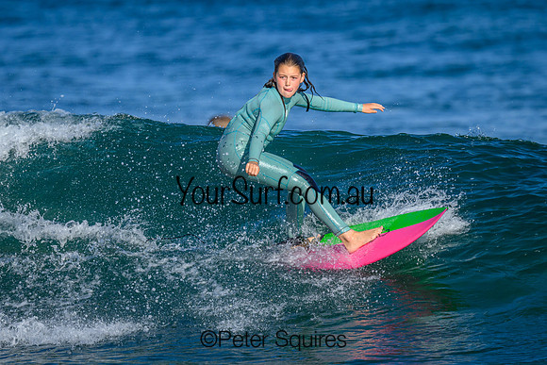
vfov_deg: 1.4
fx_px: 14982
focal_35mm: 986
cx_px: 244
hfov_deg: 2.1
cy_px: 140
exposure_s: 1/2000
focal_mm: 800
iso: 360
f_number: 6.3
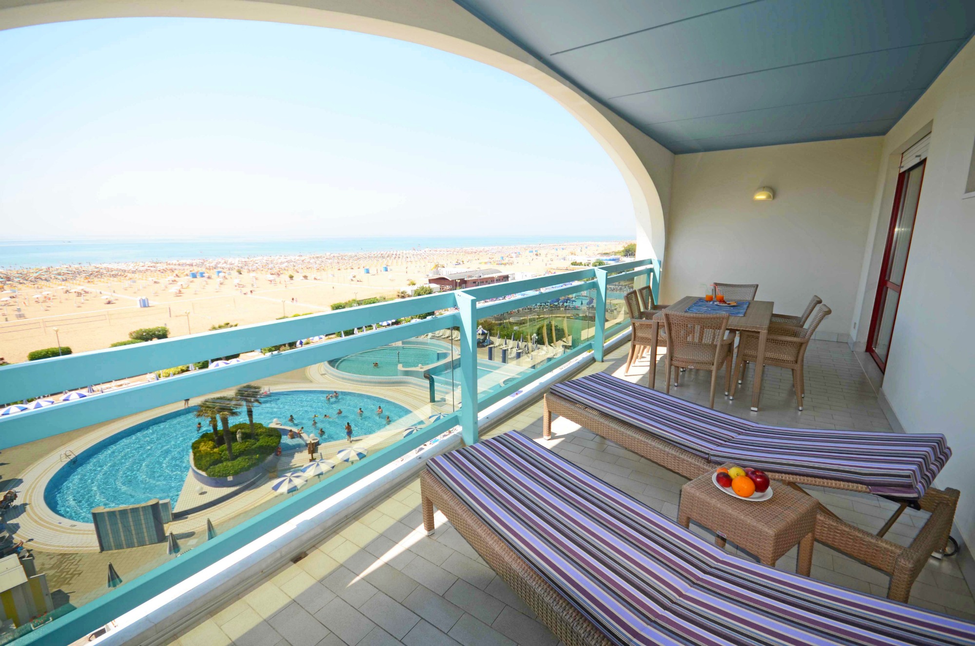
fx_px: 405
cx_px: 488
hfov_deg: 100.5
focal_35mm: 15
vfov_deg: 77.1
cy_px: 323
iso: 100
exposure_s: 1/250
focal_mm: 10
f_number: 6.3
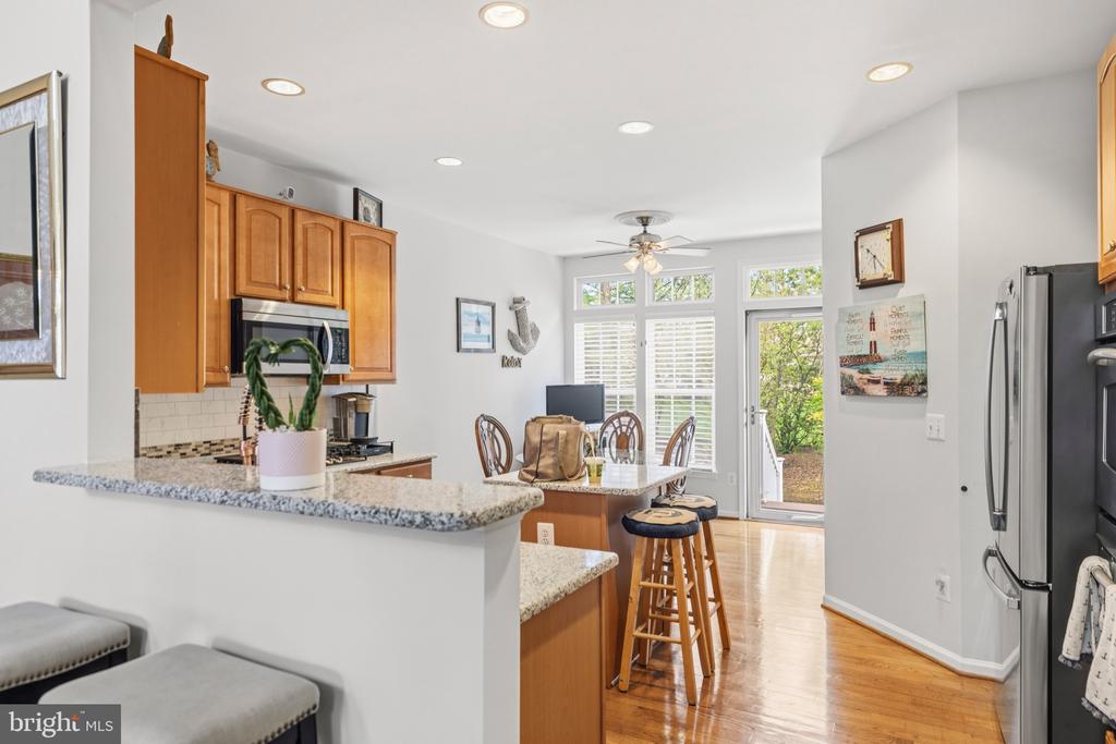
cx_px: 558
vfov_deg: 59.5
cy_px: 372
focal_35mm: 21
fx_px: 651
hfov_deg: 81.2
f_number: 4
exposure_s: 1/400
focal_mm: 21
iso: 320
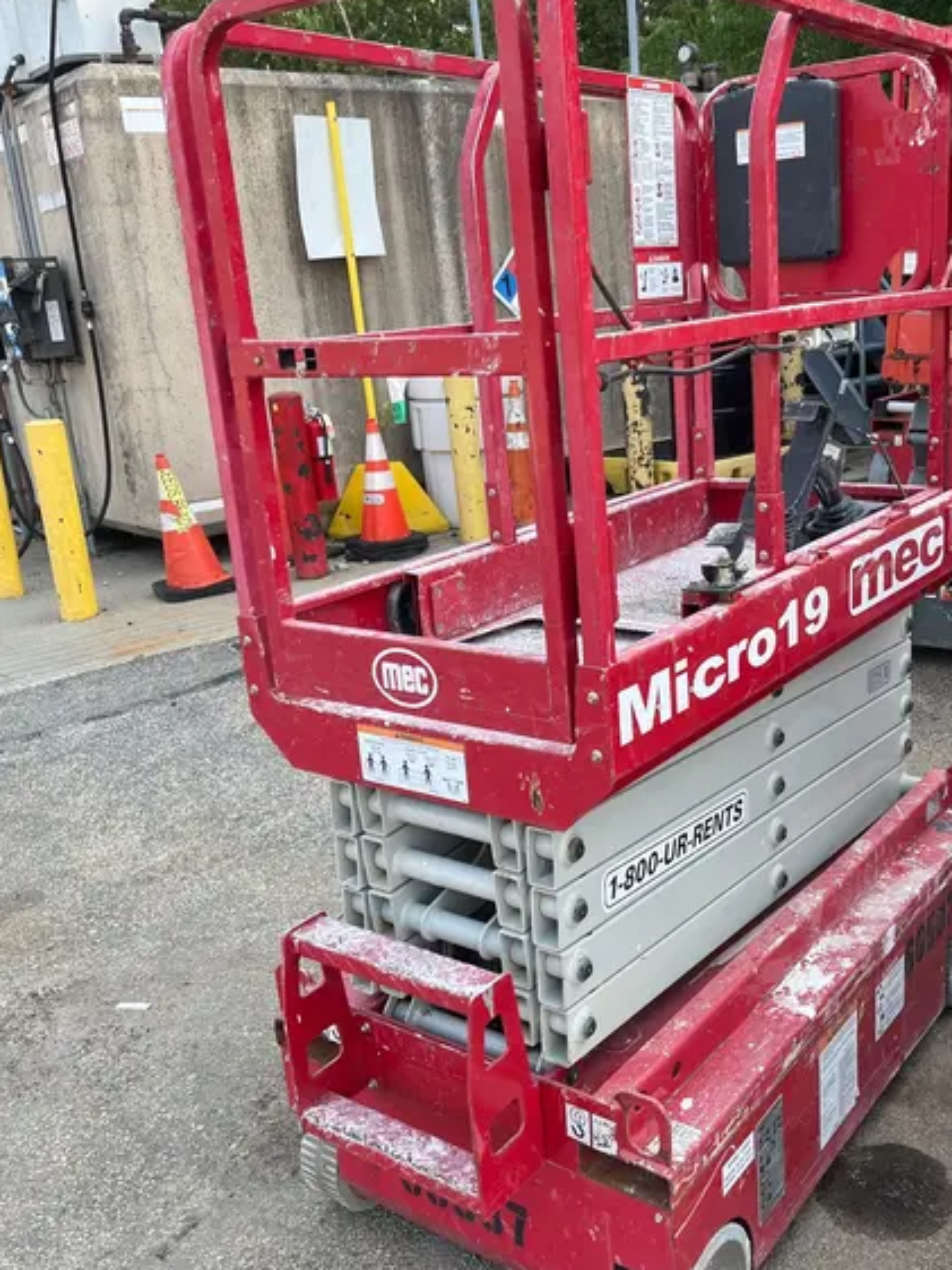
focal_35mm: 34
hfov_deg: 41.6
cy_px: 651
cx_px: 581
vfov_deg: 53.9
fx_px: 1246
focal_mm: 5.1
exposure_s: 1/583
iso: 50
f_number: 1.6
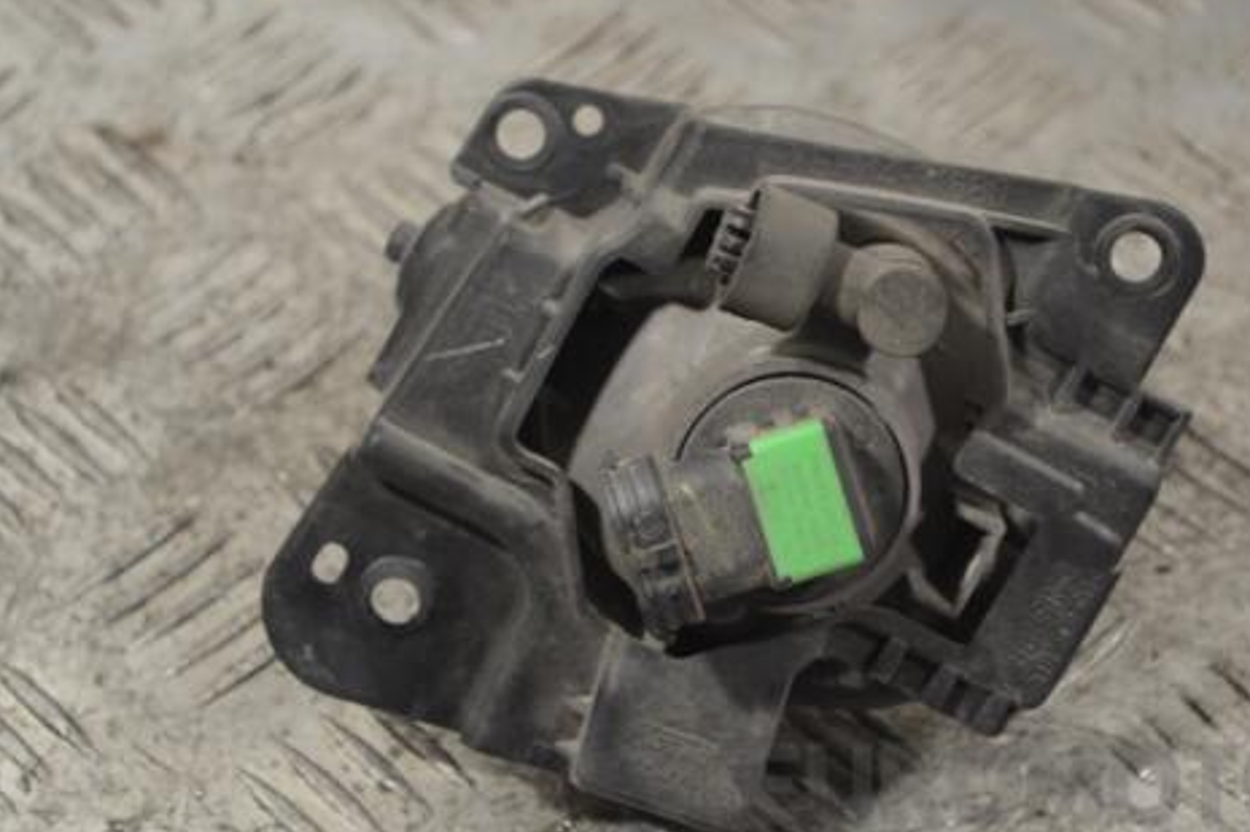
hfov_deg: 19.2
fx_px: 3701
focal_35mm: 107
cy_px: 425
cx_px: 695
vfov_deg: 12.8
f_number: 5.6
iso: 280
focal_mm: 55
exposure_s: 1/30
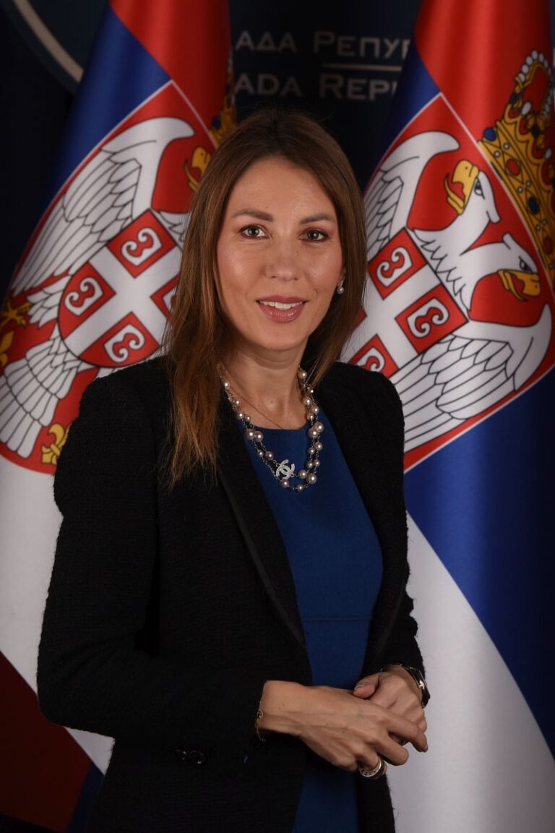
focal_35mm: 116
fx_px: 2682
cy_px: 416
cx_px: 278
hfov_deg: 11.8
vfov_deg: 17.6
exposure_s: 1/250
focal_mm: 116
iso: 500
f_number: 7.1
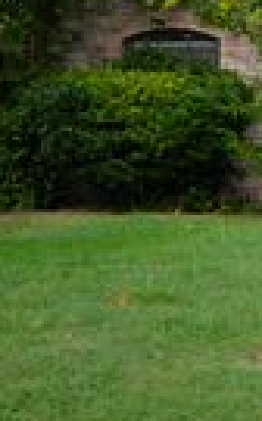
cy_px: 126
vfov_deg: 18.4
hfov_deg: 10.5
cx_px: 552
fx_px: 1295
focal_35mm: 113
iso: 100
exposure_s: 1/250
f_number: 5
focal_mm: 20
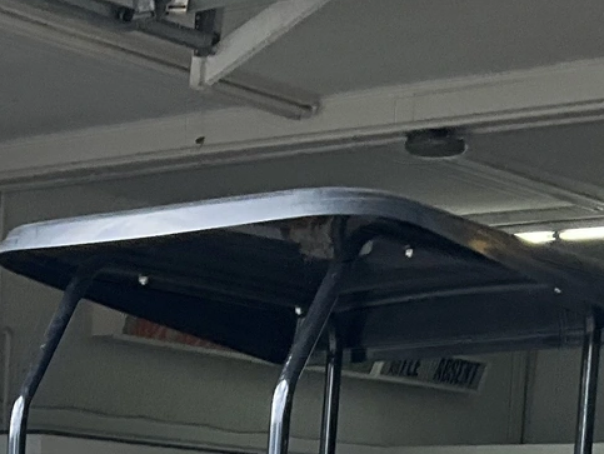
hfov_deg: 15.8
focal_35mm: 120
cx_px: -113
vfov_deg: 11.3
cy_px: 892
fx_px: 2095
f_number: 1.8
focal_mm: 3
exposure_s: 1/148
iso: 25
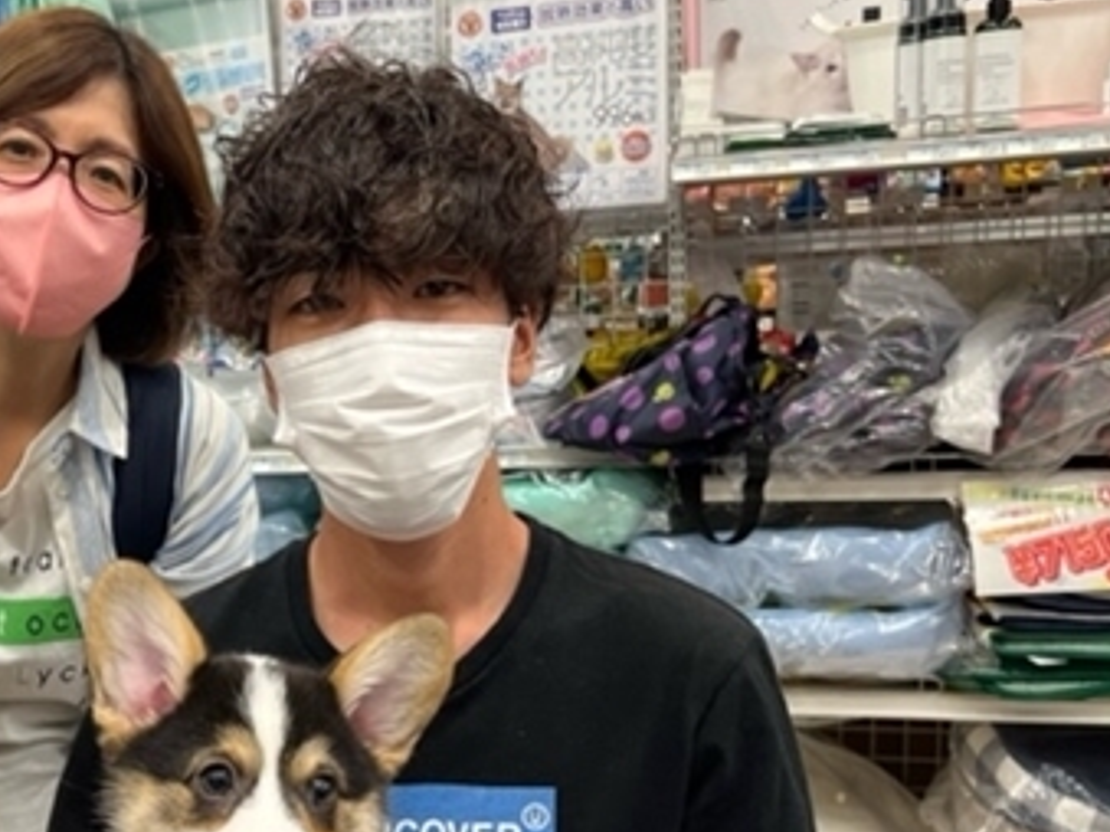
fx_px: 1475
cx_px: 239
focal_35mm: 46
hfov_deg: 39.8
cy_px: 547
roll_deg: +1.9
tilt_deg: -11.2
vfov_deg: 31.3
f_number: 1.5
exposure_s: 1/100
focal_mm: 5.7
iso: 64
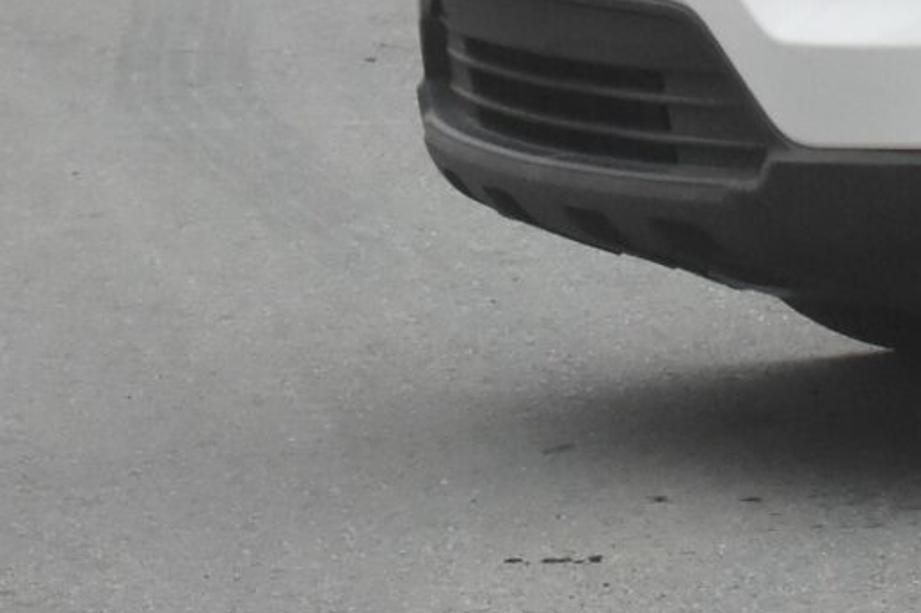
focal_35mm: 519
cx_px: 1237
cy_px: -646
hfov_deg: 4.0
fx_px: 13273
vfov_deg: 2.6
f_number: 8
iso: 2000
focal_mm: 70
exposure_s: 1/1000
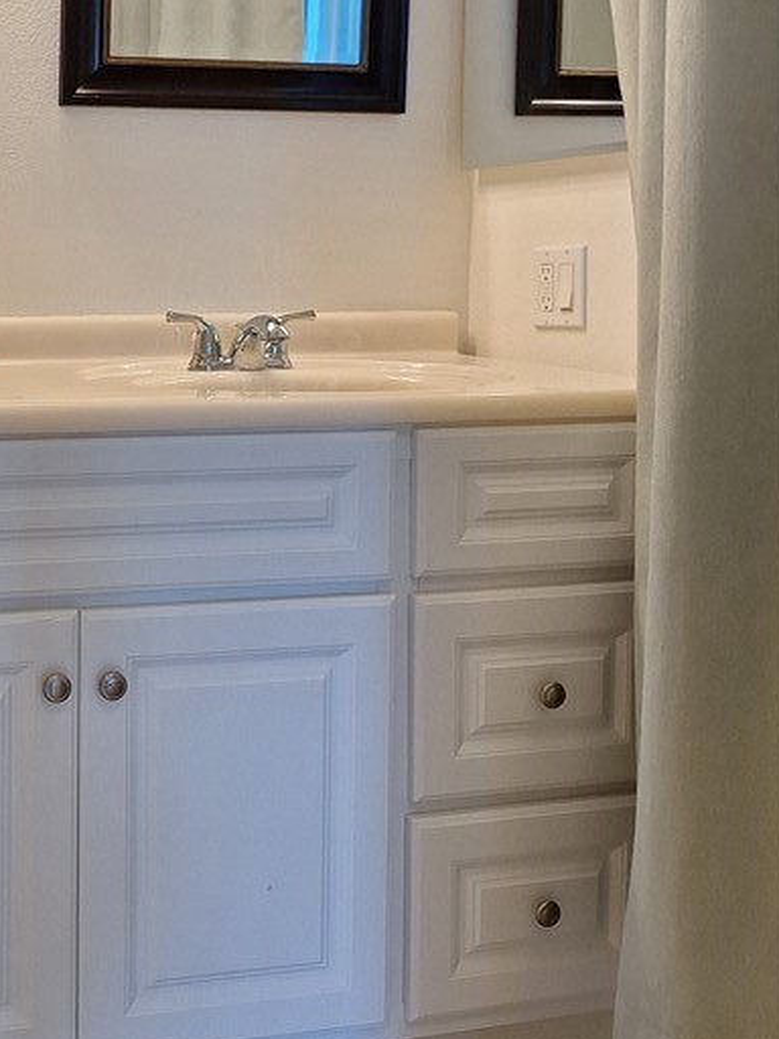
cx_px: 10
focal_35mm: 46
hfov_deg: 29.5
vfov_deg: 40.6
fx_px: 1380
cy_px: 321
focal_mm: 5.54
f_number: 1.8
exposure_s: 1/122
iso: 40
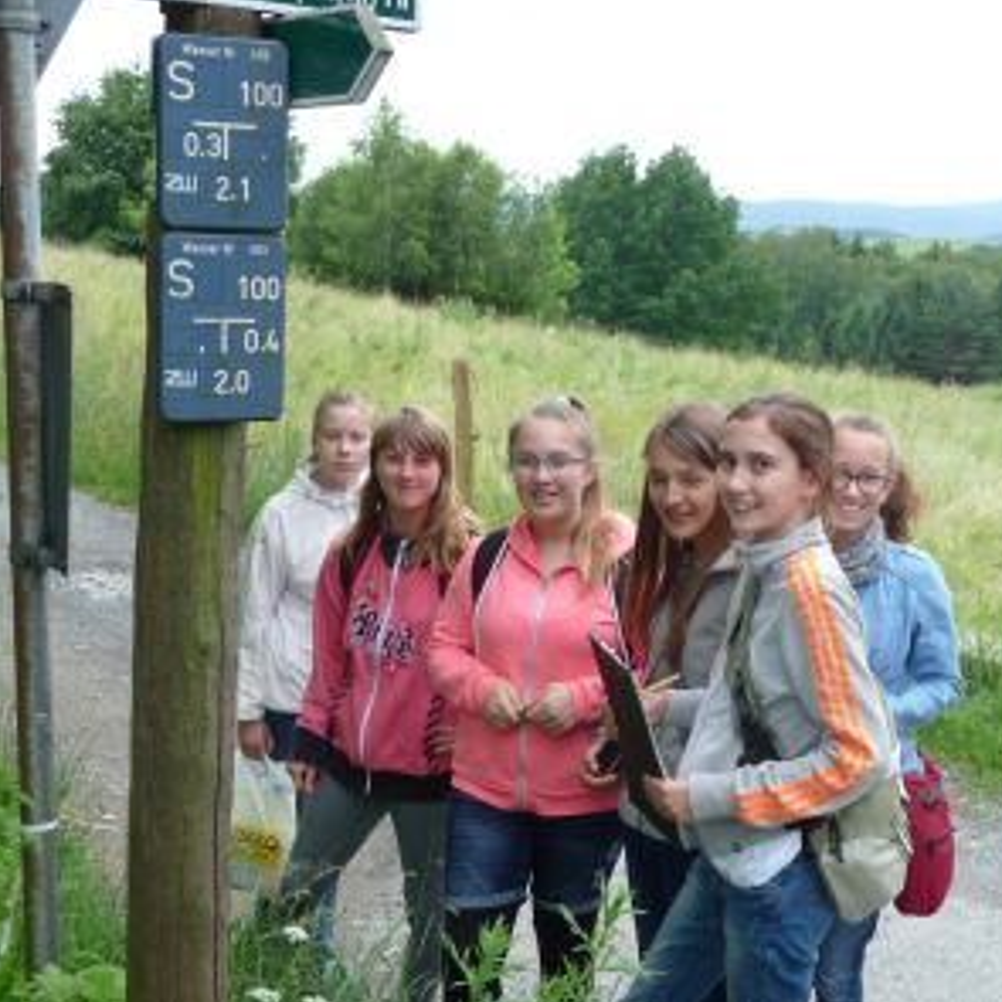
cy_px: 503
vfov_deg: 31.6
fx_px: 1768
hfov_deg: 31.6
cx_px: 537
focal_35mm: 54
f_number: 4.1
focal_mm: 7.6
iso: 100
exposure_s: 1/200
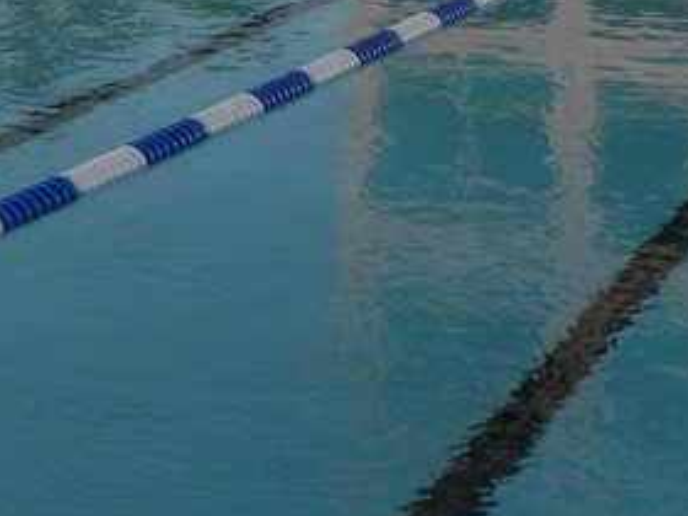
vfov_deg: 14.1
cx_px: -241
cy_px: -366
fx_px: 1888
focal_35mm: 95
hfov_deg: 18.9
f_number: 4.5
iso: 64
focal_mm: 4.6
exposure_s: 1/230
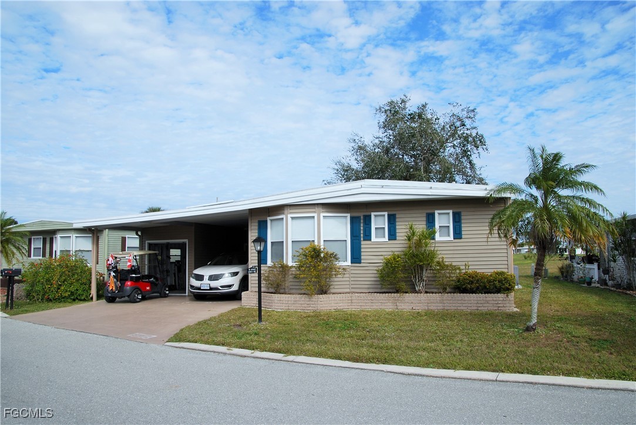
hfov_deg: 73.7
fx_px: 424
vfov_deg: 53.2
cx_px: 318
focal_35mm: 24
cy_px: 212
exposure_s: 1/250
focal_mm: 16
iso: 100
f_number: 8
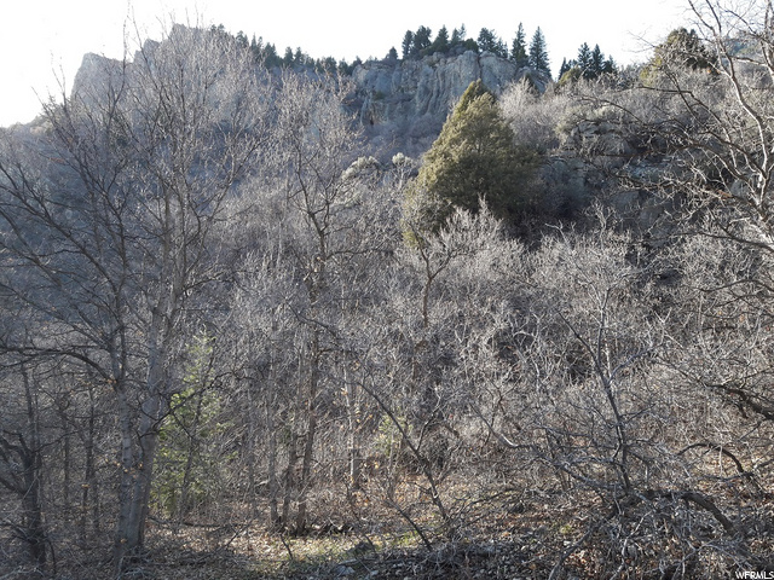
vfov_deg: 49.7
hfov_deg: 63.4
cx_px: 387
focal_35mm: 28
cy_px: 290
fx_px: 626
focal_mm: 3.7
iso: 40
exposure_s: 1/152
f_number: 1.9
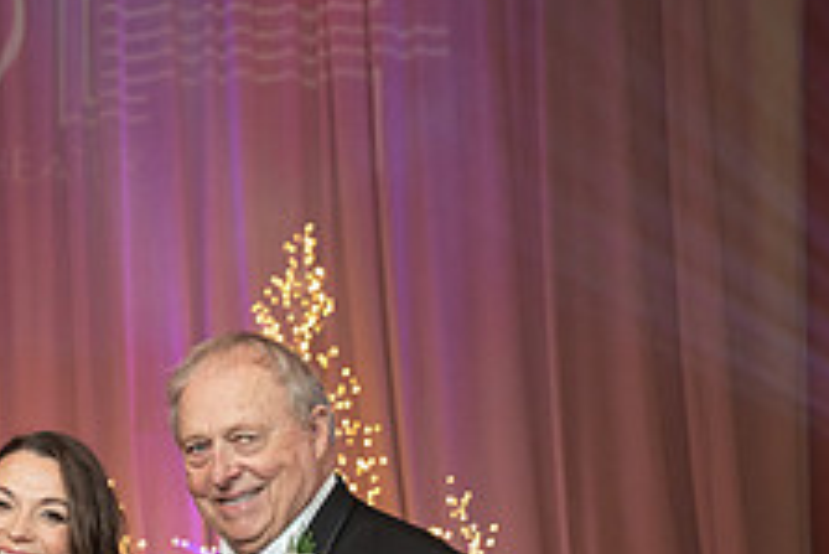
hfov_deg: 16.4
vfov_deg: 11.3
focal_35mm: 120
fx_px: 2765
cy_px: 630
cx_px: -130
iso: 2000
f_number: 4
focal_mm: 46
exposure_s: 1/100
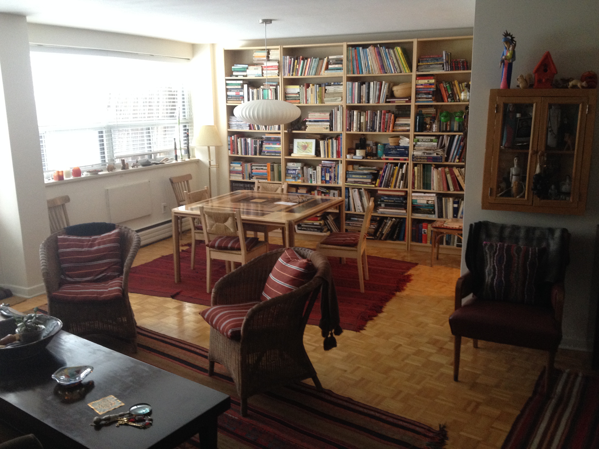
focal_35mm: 35
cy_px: 224
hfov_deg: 52.6
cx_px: 300
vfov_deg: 40.7
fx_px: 606
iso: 200
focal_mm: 4.28
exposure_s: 1/20
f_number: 2.4
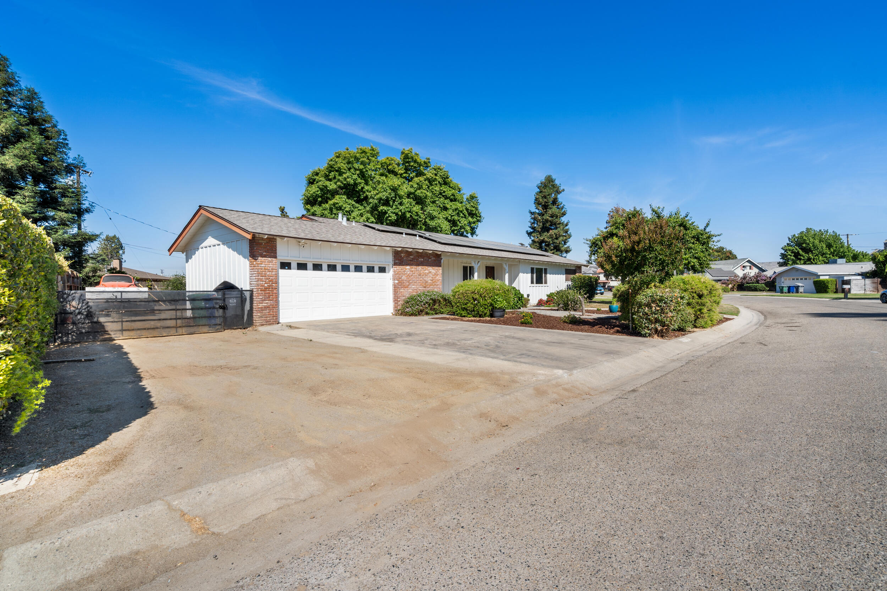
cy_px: 296
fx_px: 394
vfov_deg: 73.8
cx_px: 444
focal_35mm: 16
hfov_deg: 96.7
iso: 80
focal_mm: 16
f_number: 11
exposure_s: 1/160
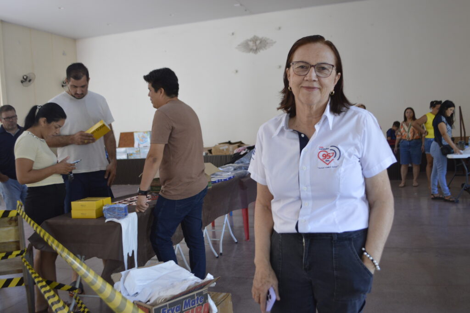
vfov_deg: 36.8
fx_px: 470
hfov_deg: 53.2
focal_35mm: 36
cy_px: 156
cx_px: 235
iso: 400
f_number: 4
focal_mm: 24
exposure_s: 1/60
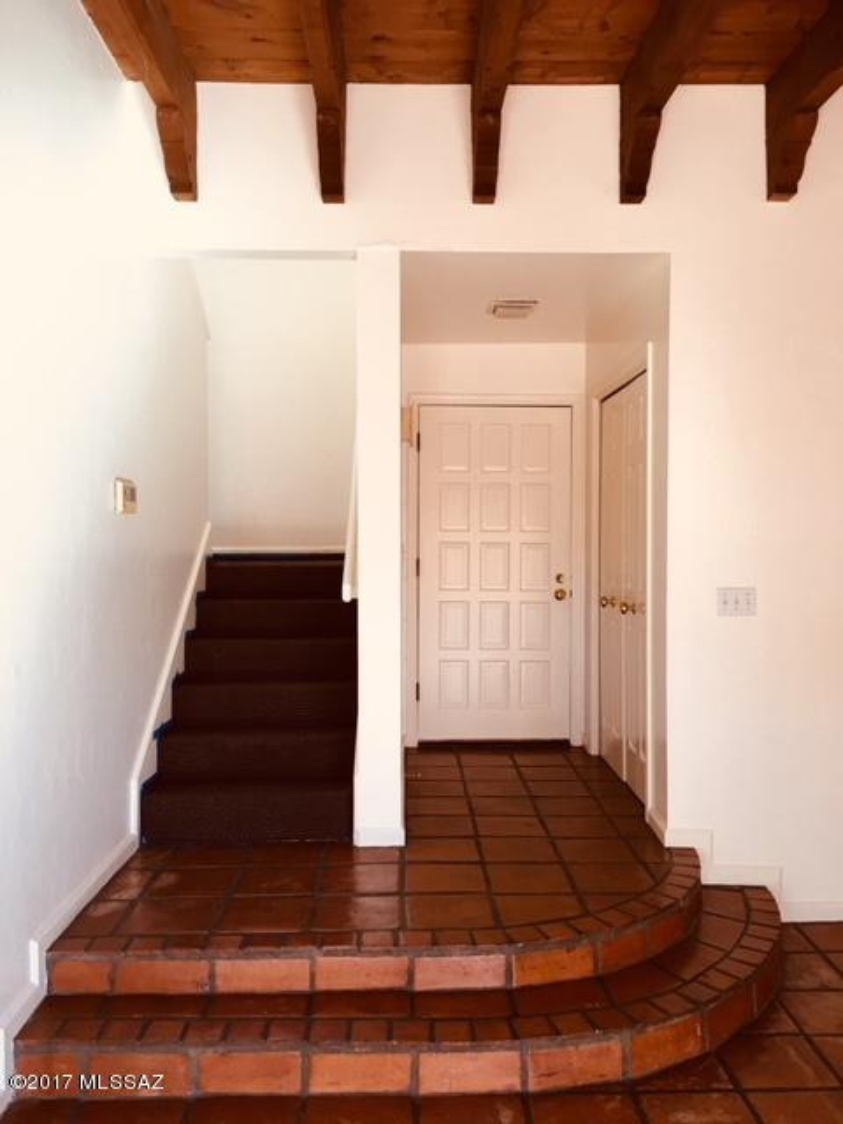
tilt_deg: -0.7
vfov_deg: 61.7
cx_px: 422
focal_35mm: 29
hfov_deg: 48.2
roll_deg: +0.7
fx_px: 942
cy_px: 562
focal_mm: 4.15
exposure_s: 1/40
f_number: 2.2
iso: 25
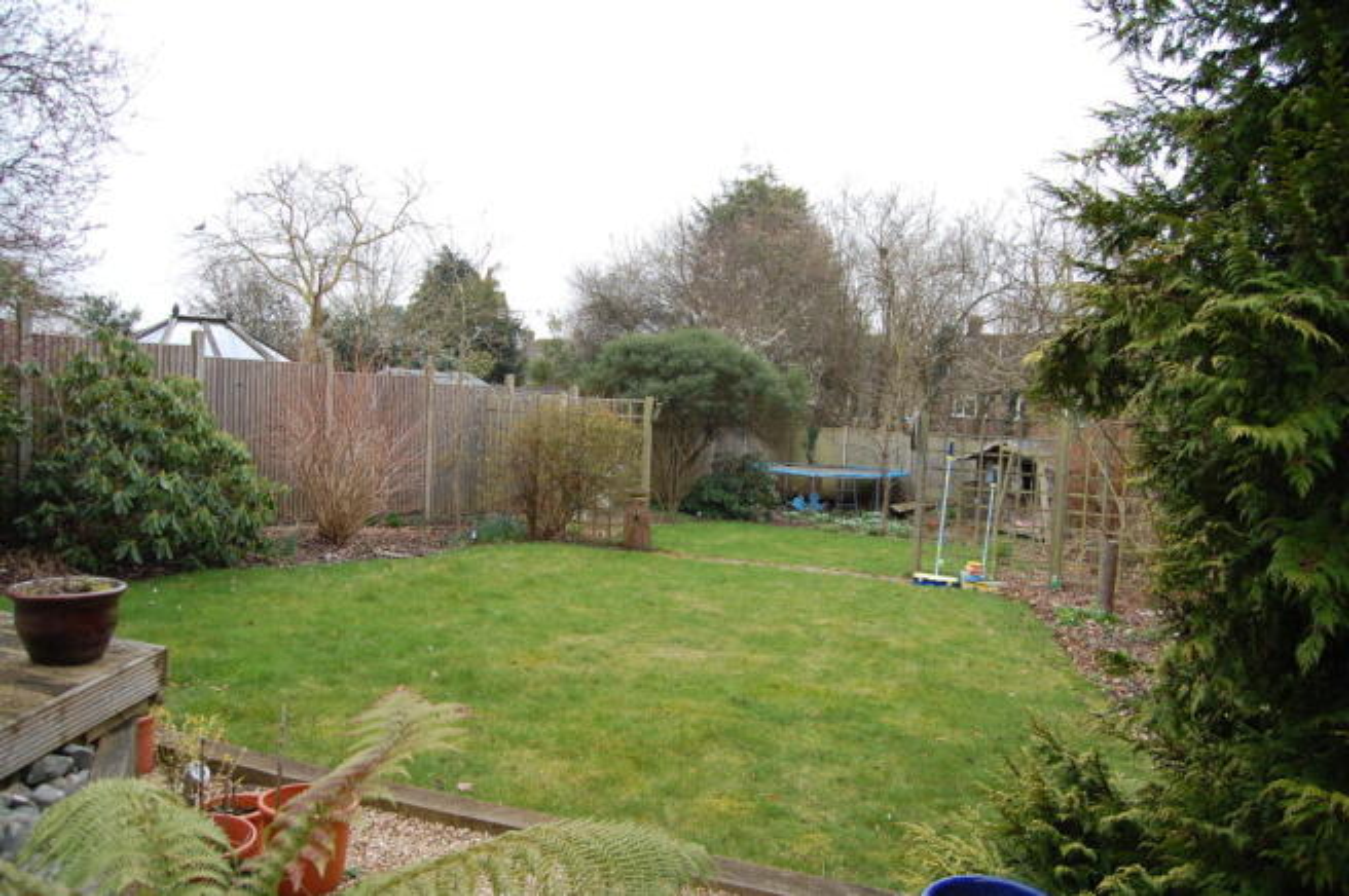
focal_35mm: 27
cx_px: 674
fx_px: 1011
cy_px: 448
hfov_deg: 67.4
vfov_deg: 47.8
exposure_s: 1/125
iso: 360
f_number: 5.6
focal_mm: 18
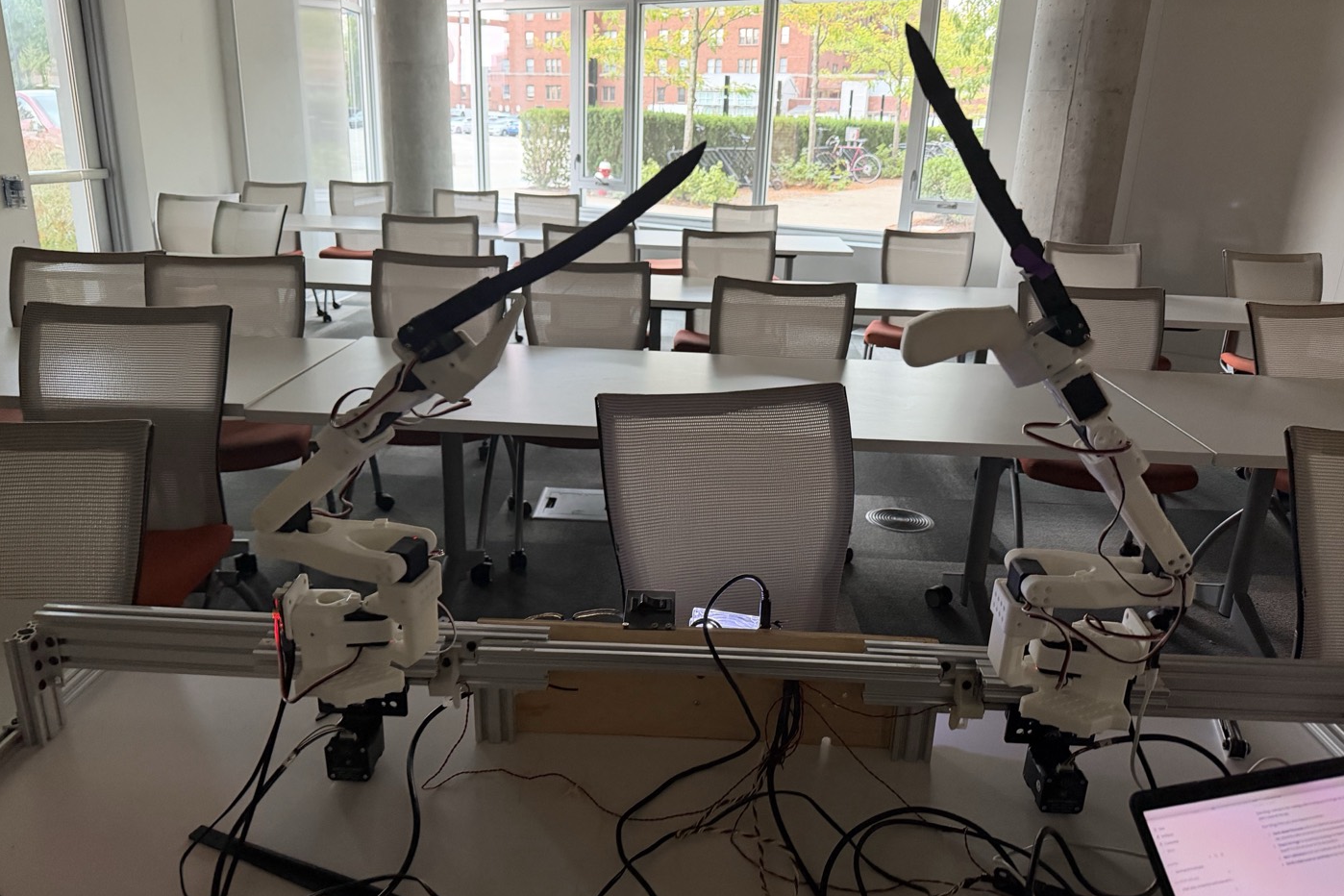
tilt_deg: -16.4
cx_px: 672
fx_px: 933
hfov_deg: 71.5
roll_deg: -2.4
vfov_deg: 51.3
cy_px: 440
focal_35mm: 25
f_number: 1.78
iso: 640
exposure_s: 1/60
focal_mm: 6.76
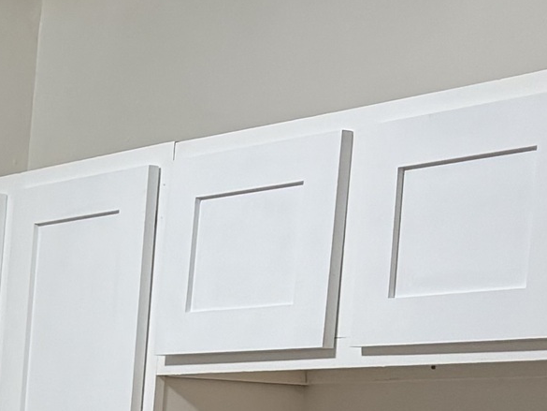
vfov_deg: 11.4
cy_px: 587
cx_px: -612
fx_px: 1991
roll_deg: -2.2
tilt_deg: -4.7
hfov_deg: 13.1
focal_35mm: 126
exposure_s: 1/60
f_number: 1.78
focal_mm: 6.76
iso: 160
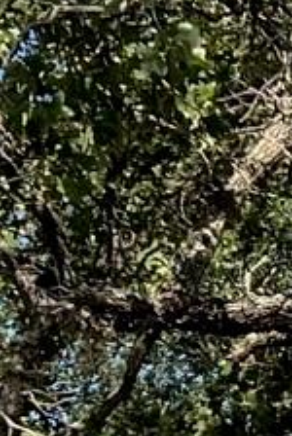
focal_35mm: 243
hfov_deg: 5.6
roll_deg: +0.0
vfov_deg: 8.4
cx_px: 557
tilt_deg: +7.4
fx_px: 2947
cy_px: 492
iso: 50
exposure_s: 1/3077
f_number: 1.5
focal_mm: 5.7
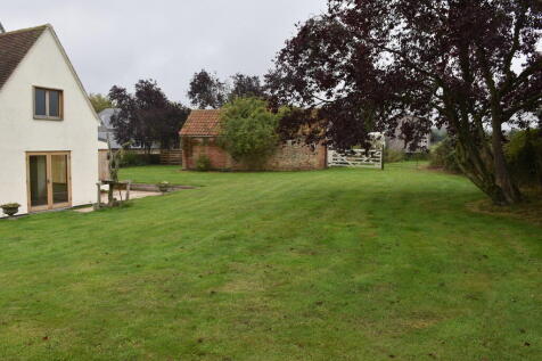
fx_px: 406
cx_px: 271
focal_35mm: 27
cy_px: 180
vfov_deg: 47.9
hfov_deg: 67.4
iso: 220
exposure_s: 1/250
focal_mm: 18
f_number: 8
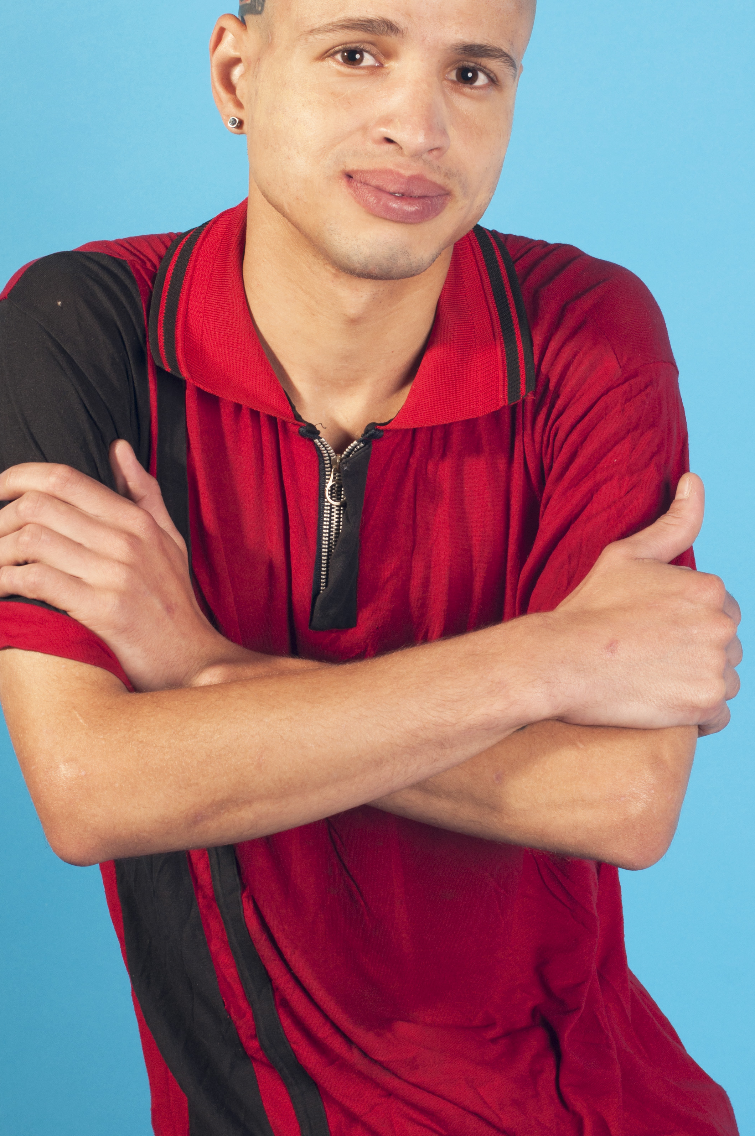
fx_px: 3942
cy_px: 470
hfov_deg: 10.9
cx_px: 369
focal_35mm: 125
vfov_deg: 16.4
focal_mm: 62
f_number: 10
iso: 200
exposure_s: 1/60
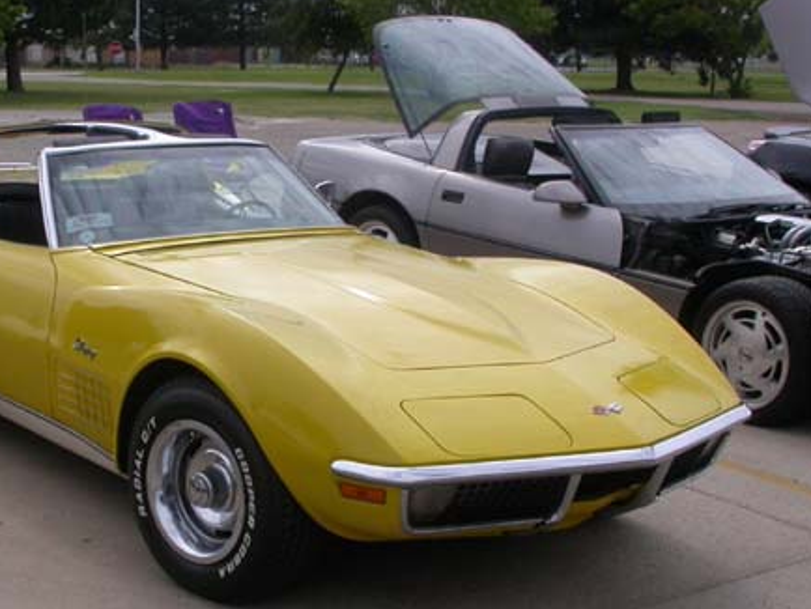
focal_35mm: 70
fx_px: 1641
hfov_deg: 27.5
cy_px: 334
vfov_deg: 21.0
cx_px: 222
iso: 100
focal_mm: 7.85
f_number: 7.5
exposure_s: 1/414
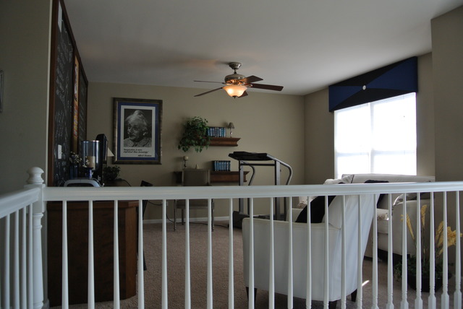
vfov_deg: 48.0
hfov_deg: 67.3
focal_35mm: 27
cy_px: 154
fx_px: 348
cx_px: 232
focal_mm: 10
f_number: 3.5
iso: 200
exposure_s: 1/200
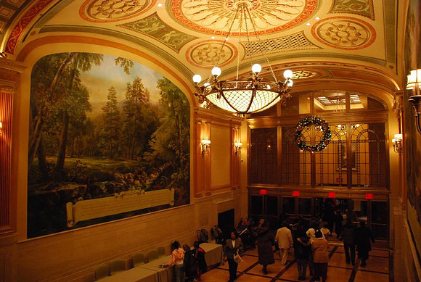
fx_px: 316
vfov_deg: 48.1
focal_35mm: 27
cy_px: 141
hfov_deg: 67.3
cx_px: 210
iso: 1600
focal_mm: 18
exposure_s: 1/50
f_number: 3.5
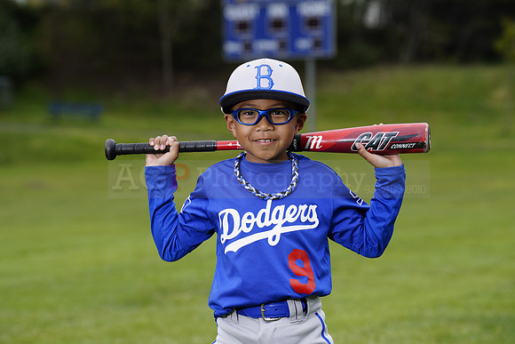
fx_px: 2275
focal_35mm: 159
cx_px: 258
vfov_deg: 8.6
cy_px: 172
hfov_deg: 12.9
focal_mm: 159
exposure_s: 1/250
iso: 100
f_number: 6.3
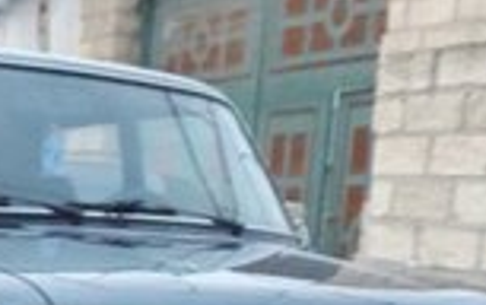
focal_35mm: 96
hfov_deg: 21.2
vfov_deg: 12.9
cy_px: 454
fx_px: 1273
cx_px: 60
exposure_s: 1/17
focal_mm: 3.7
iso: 500
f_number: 1.9
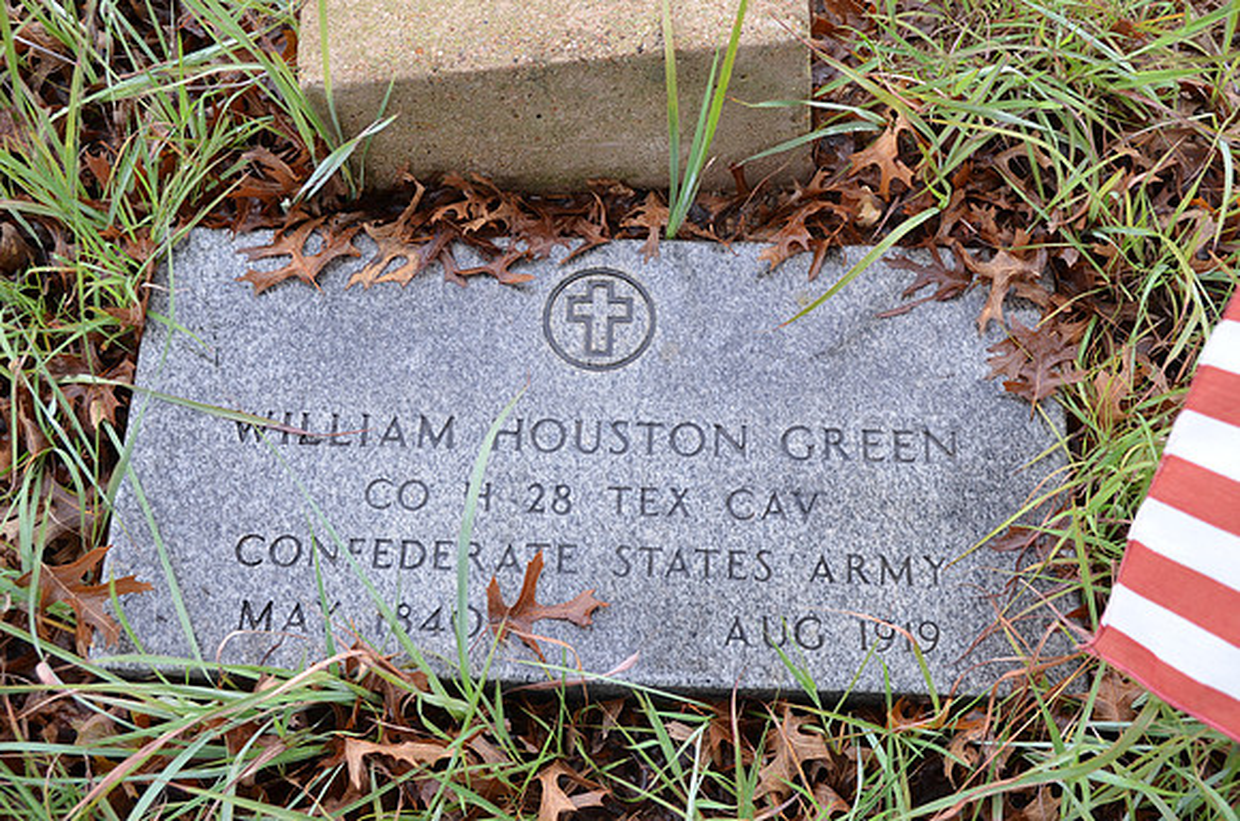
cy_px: 410
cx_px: 620
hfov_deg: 46.5
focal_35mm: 42
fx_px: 1443
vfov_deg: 31.7
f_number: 5.6
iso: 280
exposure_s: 1/125
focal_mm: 28
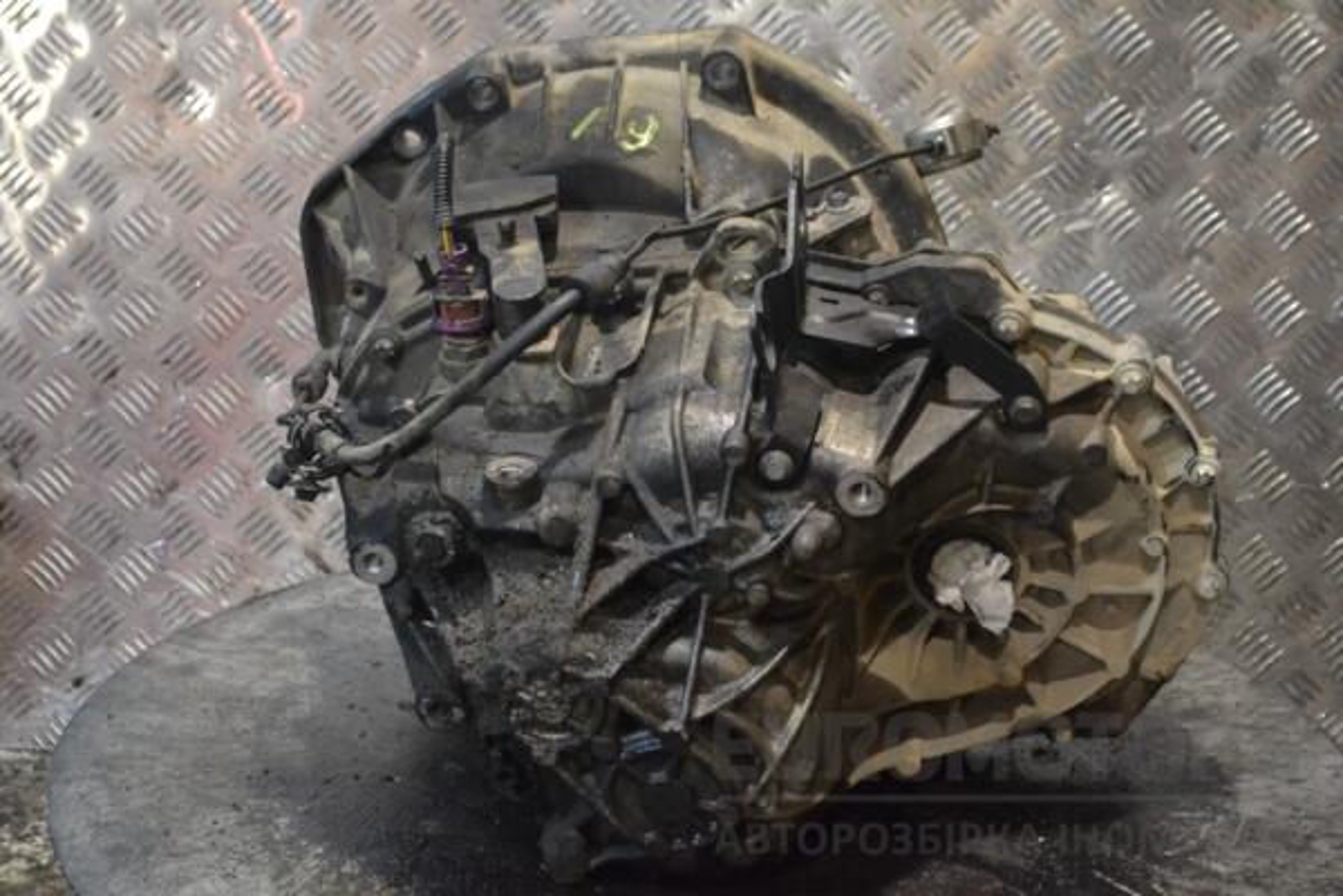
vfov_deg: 18.9
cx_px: 672
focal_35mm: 72
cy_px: 448
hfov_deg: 28.1
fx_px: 2686
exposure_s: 1/100
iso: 3200
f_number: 5.3
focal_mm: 48
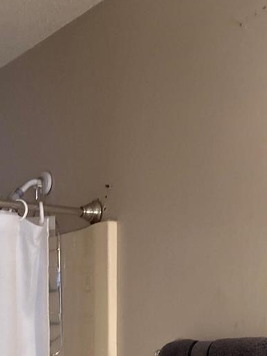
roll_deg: +1.2
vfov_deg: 20.2
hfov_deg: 17.5
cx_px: 83
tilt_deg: -7.5
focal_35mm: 84
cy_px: 526
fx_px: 864
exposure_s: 1/60
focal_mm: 3.99
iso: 80
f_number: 1.8
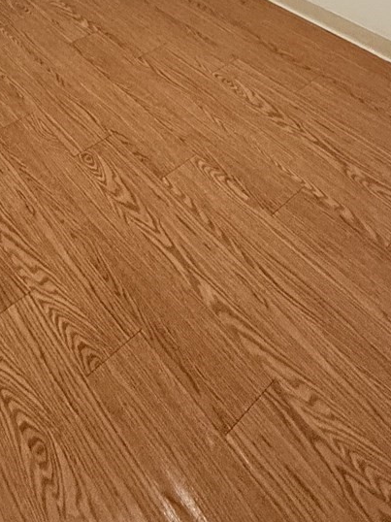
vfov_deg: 33.0
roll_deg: +0.2
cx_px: 149
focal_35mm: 40
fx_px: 603
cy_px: -175
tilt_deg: -13.2
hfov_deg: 35.8
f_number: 2.2
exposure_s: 1/60
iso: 400
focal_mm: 2.22
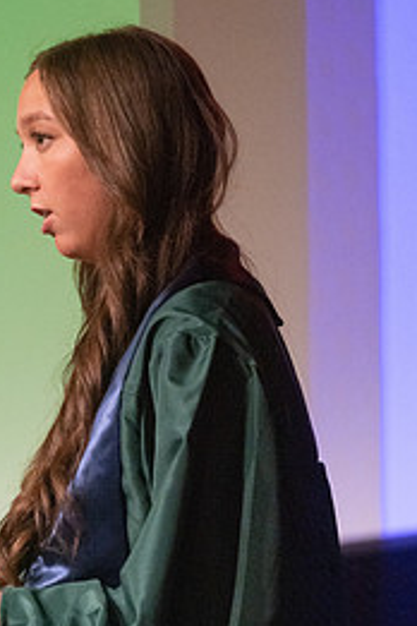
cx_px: 77
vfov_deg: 6.0
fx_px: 5994
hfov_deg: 4.0
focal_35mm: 345
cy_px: 329
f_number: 3.5
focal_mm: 200
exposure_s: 1/320
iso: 20000
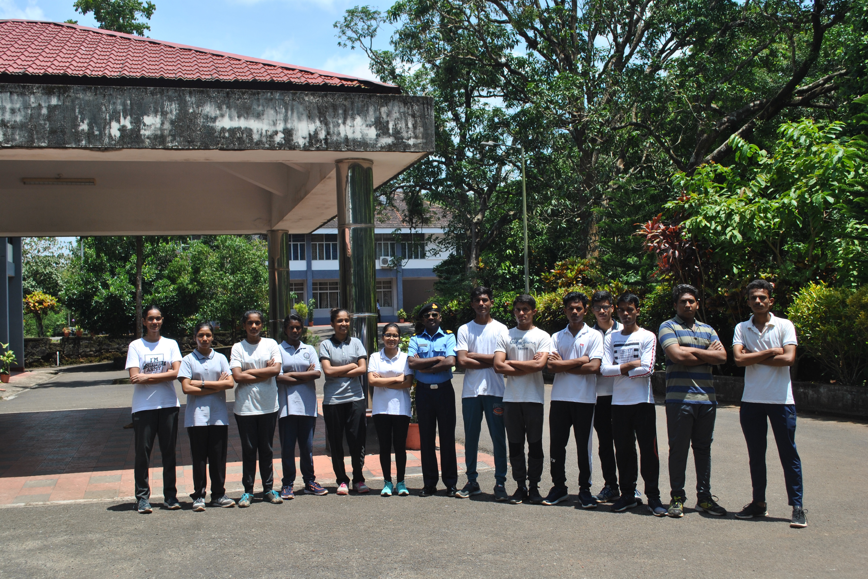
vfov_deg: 34.2
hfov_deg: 49.6
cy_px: 290
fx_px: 940
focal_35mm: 39
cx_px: 434
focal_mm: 26
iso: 100
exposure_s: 1/200
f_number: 7.1
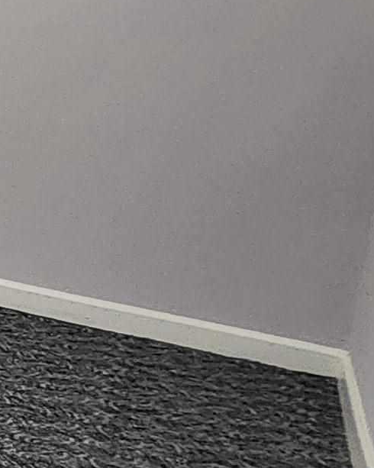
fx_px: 831
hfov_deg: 13.4
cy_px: 88
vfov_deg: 30.6
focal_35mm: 60
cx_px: -617
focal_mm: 1.13
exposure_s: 1/60
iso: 100
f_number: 2.2
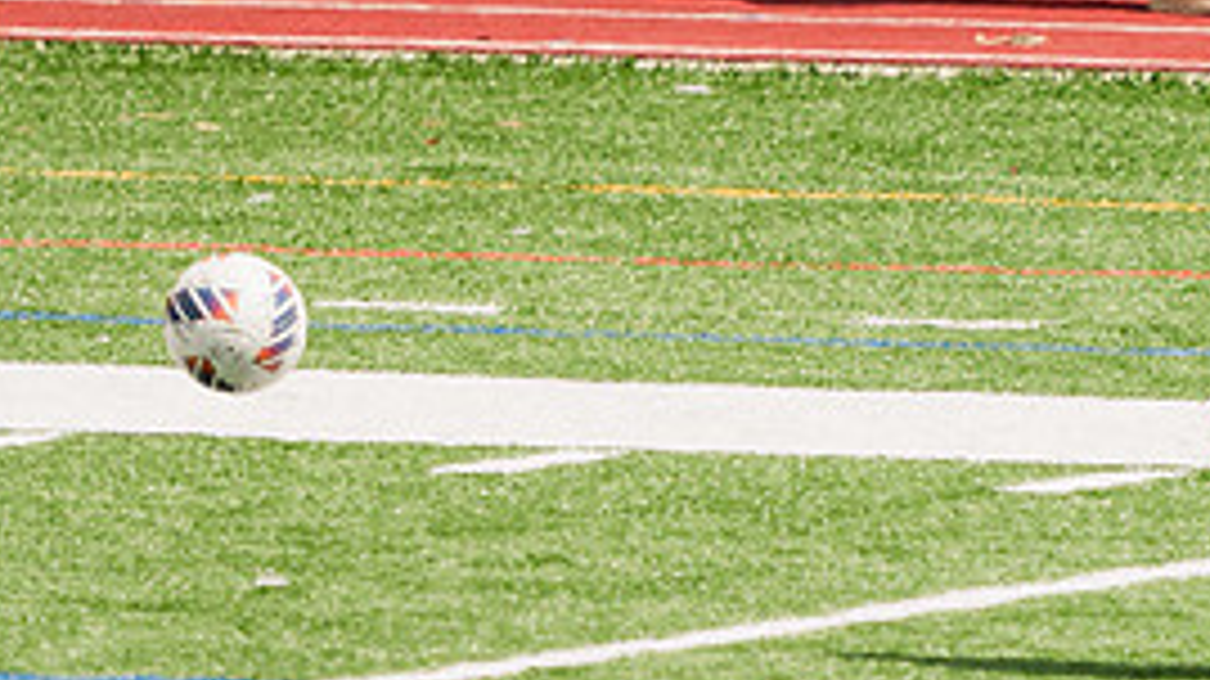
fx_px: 53843
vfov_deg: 0.7
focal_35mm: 1679
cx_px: 233
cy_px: 13
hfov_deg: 1.3
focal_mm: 600
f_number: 6.3
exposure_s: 1/1600
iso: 320
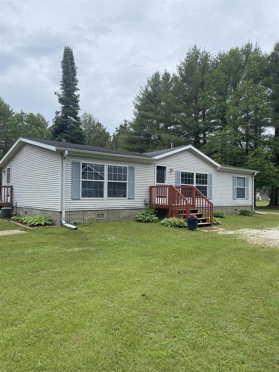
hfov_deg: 53.0
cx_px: 140
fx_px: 279
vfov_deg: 67.3
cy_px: 186
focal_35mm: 26
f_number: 1.8
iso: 32
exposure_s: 1/1522
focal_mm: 4.25
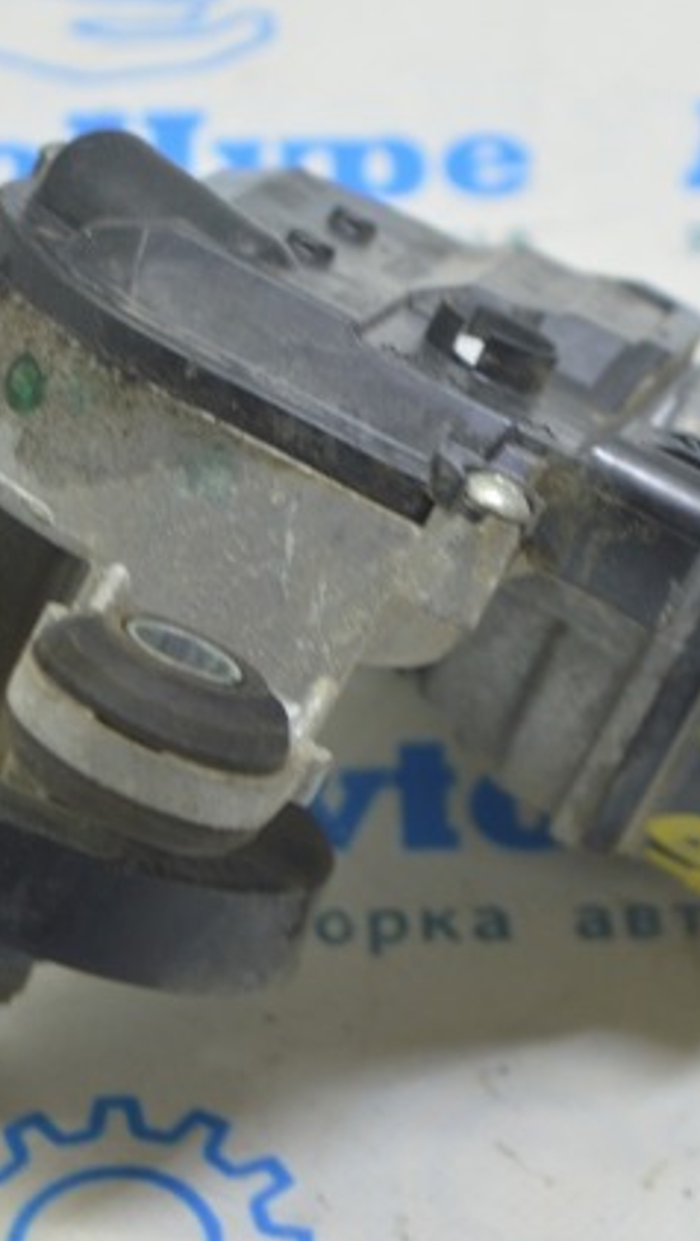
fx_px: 4307
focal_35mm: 131
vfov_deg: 16.4
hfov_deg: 9.3
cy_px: 619
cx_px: 362
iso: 400
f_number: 5.6
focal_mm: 55
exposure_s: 1/15
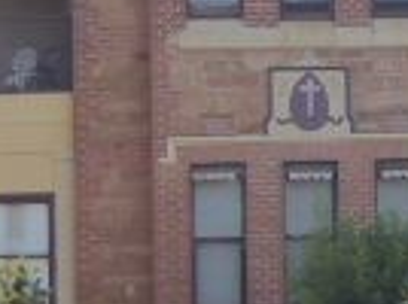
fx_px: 4777
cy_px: 85
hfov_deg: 4.9
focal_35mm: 406
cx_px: 548
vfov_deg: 3.7
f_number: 4.7
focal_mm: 14.1
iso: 160
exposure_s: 1/125
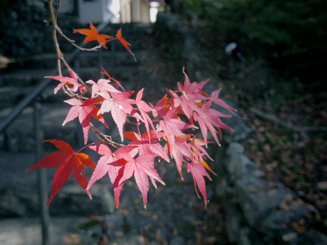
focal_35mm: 39
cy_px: 122
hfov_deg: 47.9
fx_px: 368
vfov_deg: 36.8
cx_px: 164
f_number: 3.2
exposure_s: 1/1250
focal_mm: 8.5
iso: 400
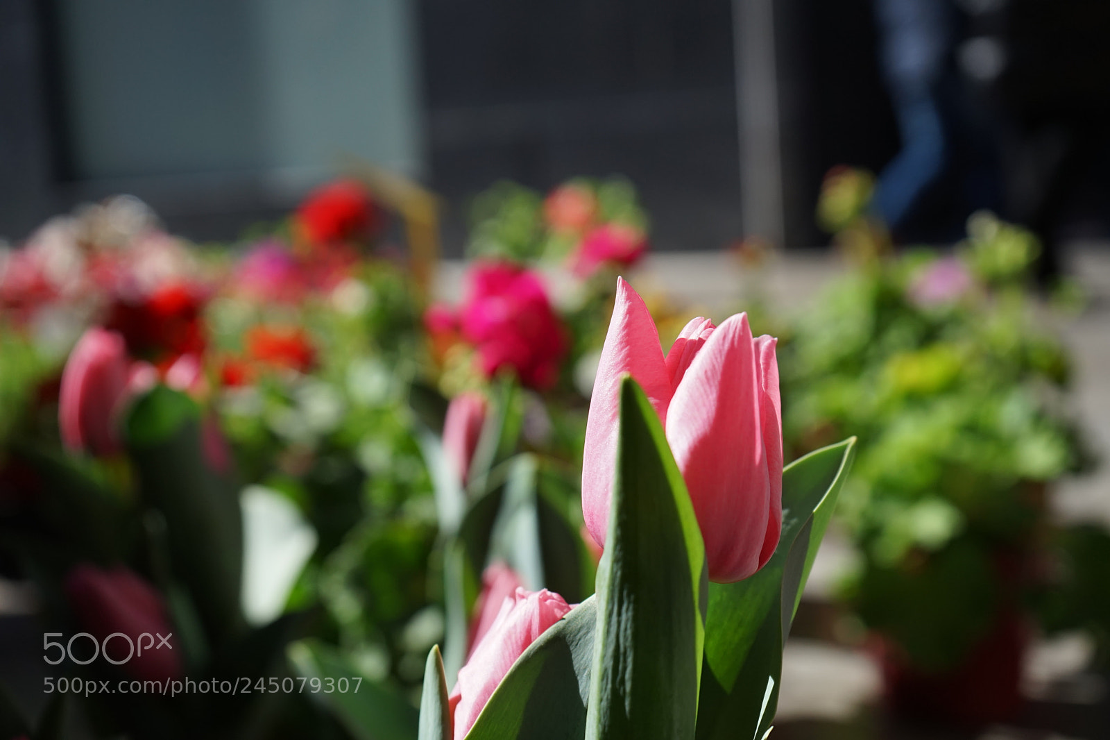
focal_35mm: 48
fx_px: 1480
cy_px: 370
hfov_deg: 41.1
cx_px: 555
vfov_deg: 28.1
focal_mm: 48
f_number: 5.6
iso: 400
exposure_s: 1/1250
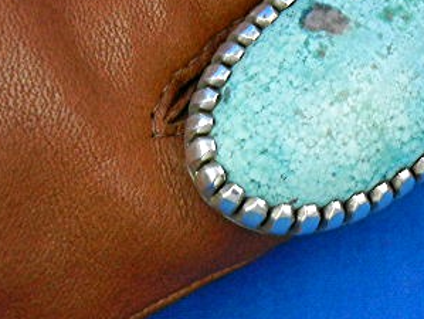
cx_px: 393
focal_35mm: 218
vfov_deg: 6.8
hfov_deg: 9.0
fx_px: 2673
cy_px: 115
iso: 200
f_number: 4.5
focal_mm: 18.3
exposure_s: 1/4.2
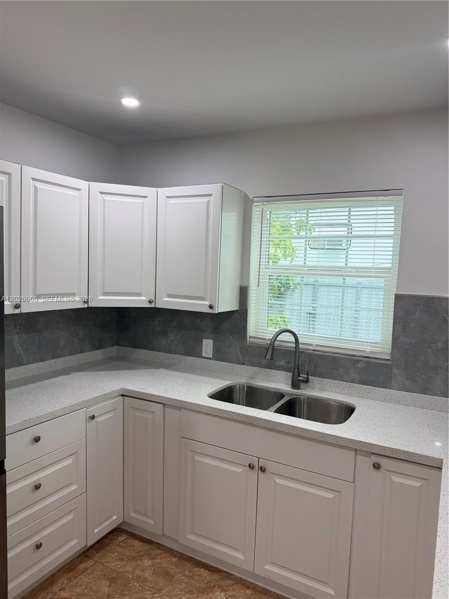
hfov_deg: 56.8
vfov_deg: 71.6
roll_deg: -2.2
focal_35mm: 24
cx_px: 224
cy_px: 300
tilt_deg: -4.6
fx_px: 415
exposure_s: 1/128
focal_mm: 6.76
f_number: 1.78
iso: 64
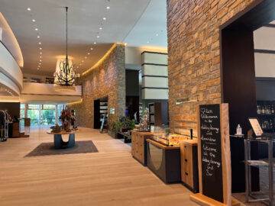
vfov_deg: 53.1
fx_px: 207
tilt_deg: +1.7
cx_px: 138
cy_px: 103
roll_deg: +1.4
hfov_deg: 67.3
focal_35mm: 26
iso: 125
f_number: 1.6
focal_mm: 5.1
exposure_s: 1/100
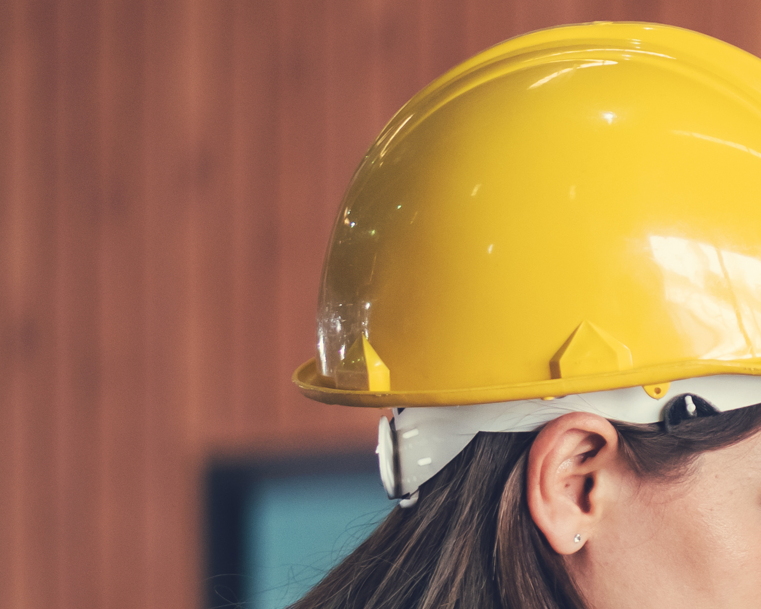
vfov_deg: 5.2
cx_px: 1508
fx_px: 6600
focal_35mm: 293
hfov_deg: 6.4
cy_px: 828
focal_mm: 70
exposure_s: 1/250
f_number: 2.8
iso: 640
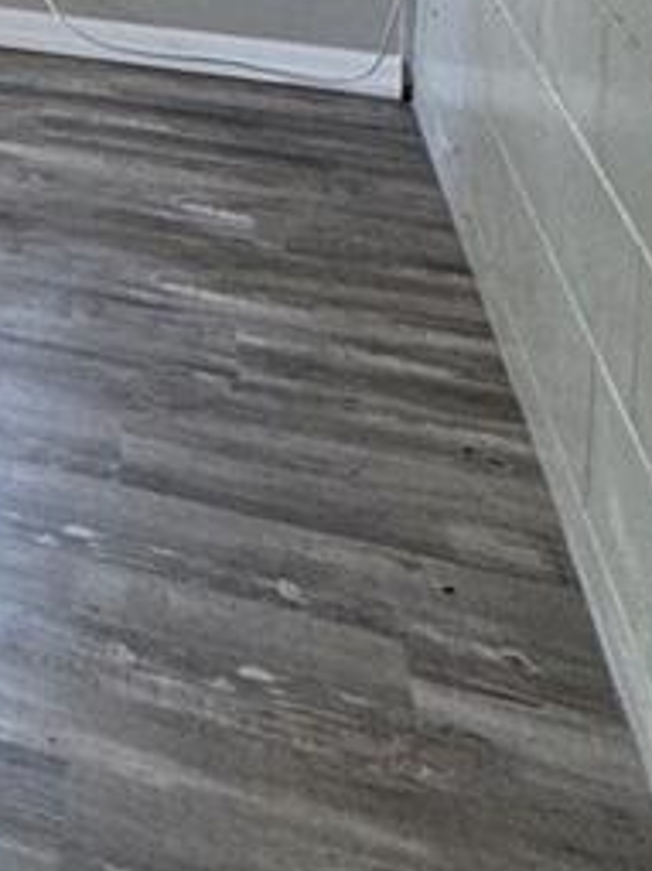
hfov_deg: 16.2
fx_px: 1659
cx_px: -713
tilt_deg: -3.0
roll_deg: +0.6
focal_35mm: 66
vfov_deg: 23.8
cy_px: -410
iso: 125
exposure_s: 1/60
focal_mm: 2.22
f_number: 2.2
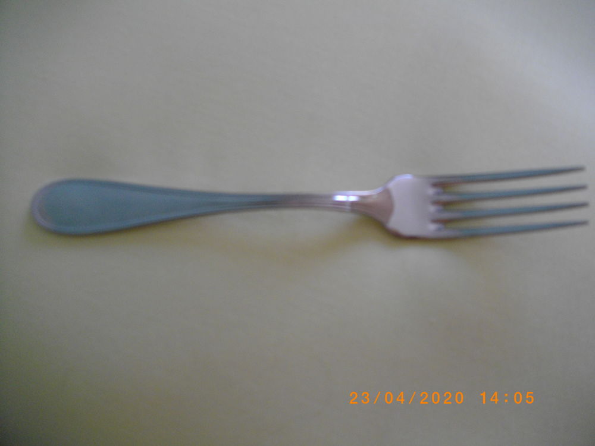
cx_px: 298
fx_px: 550
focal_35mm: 32
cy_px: 223
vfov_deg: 44.2
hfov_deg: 56.8
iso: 200
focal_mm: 5.7
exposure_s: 1/80
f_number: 2.9
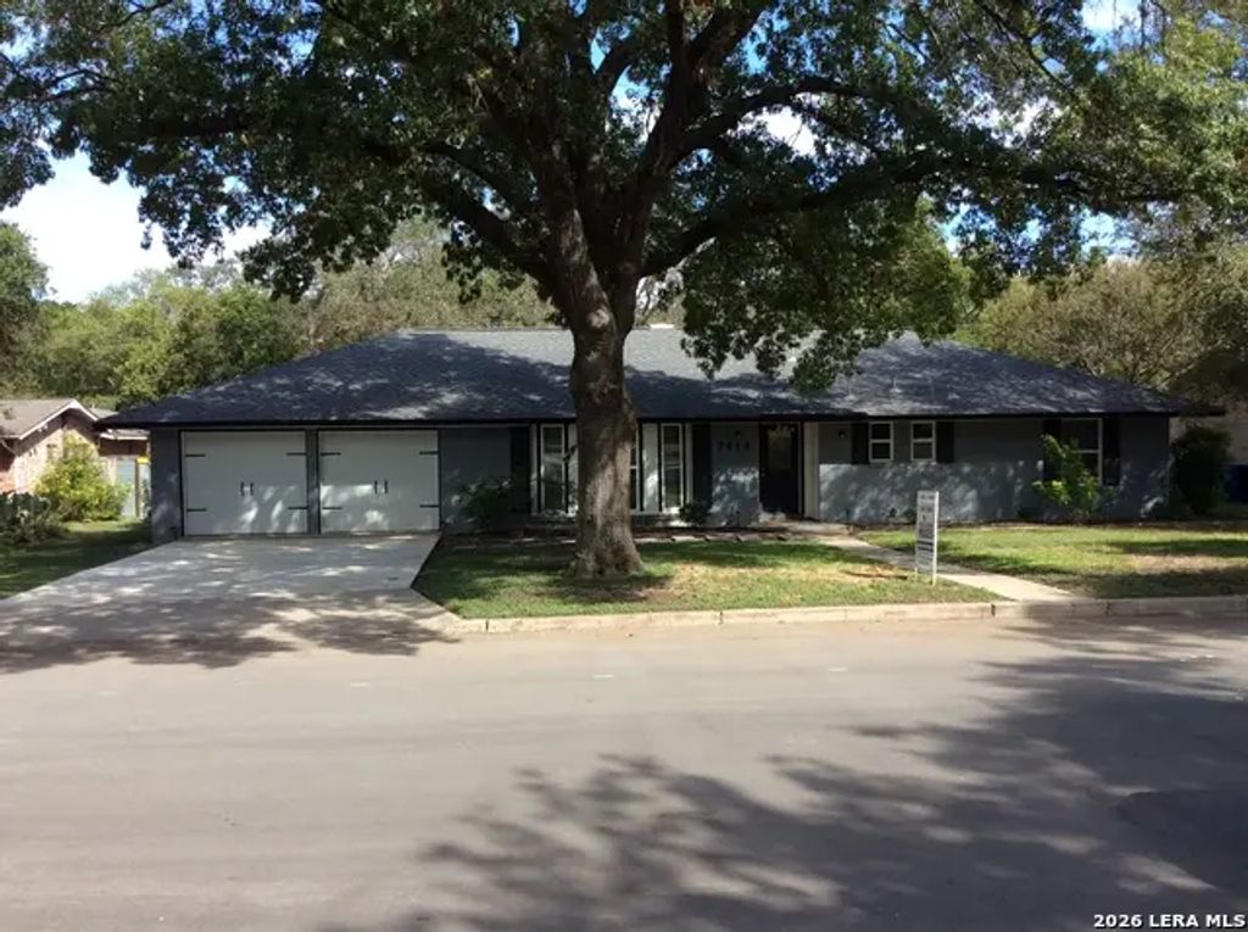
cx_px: 624
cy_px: 466
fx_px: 1152
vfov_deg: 44.1
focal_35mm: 32
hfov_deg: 56.9
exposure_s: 1/578
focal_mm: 3.3
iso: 32
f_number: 2.4
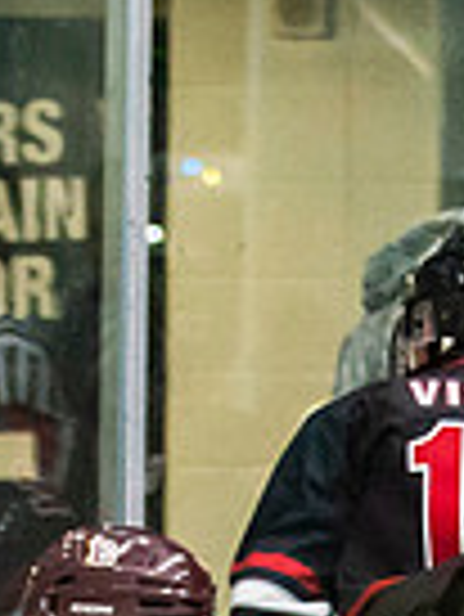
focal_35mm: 777
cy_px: 1075
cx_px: 574
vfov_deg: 2.5
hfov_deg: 1.9
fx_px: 13865
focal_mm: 100
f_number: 2.8
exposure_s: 1/640
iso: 2500
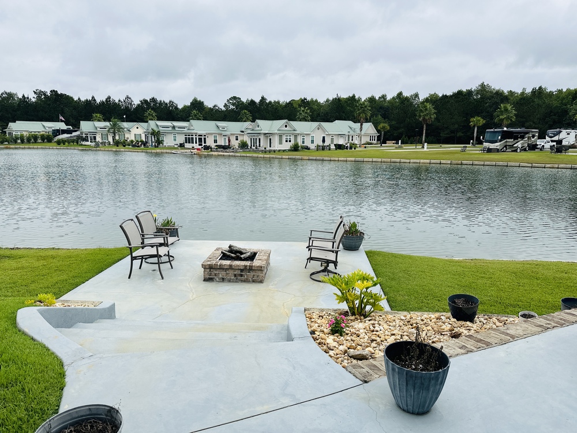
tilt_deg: -12.1
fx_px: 400
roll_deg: -0.4
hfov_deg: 71.6
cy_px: 216
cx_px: 288
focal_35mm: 24
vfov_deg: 56.8
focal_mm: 6.86
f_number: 1.78
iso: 80
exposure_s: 1/1587
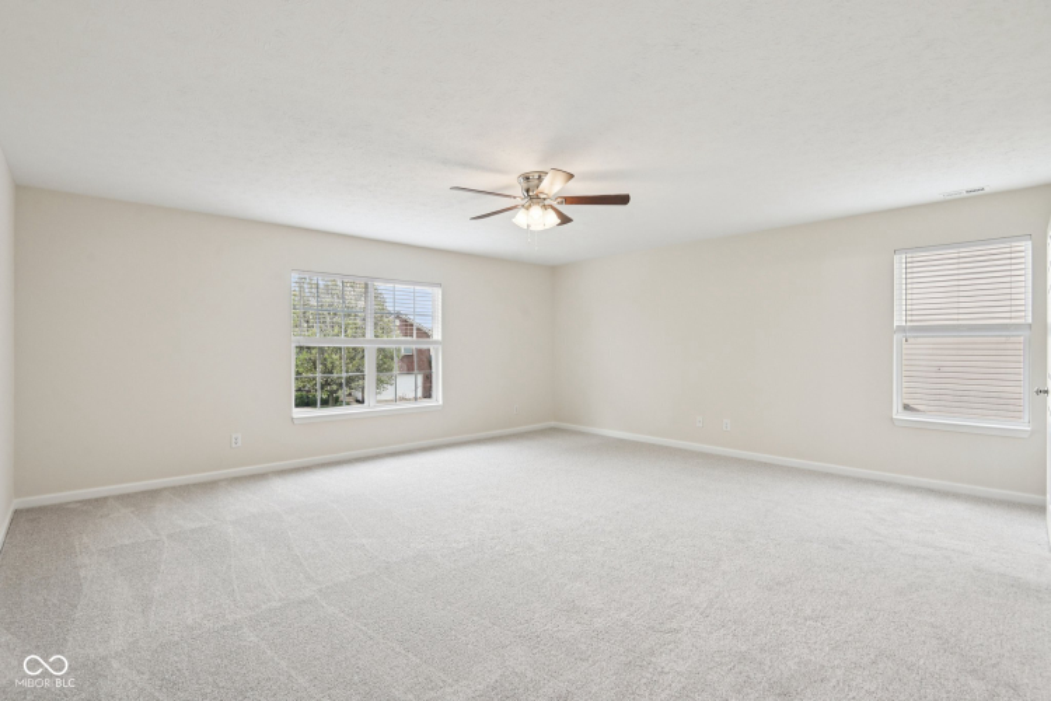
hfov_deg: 96.7
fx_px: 467
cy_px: 350
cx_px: 526
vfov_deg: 73.7
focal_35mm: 16
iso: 100
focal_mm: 16
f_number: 8
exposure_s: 1/15
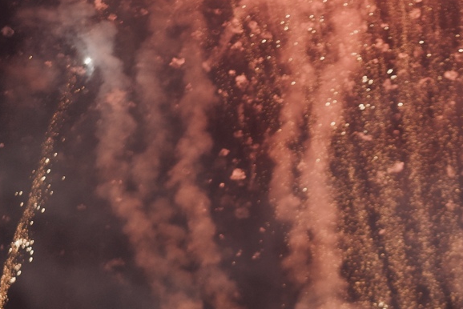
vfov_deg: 12.5
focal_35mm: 106
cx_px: 497
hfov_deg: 18.6
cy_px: 405
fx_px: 1364
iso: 500
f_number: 1.4
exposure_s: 1/400
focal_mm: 35
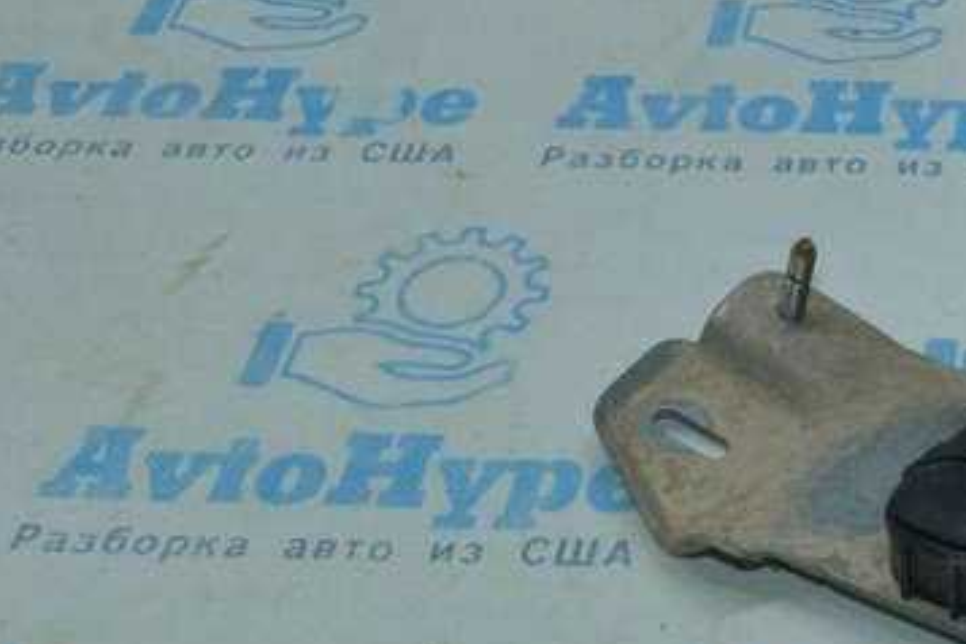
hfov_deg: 21.9
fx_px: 2307
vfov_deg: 15.9
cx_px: 1158
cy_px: 307
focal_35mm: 86
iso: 1250
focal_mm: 20
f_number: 16
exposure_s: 1/60
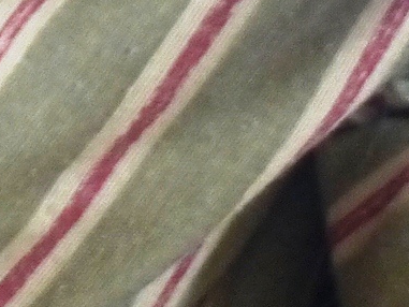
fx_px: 4893
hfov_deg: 4.7
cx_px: 1034
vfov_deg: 3.6
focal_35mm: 414
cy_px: 447
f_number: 4.8
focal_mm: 28
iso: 800
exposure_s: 1/8
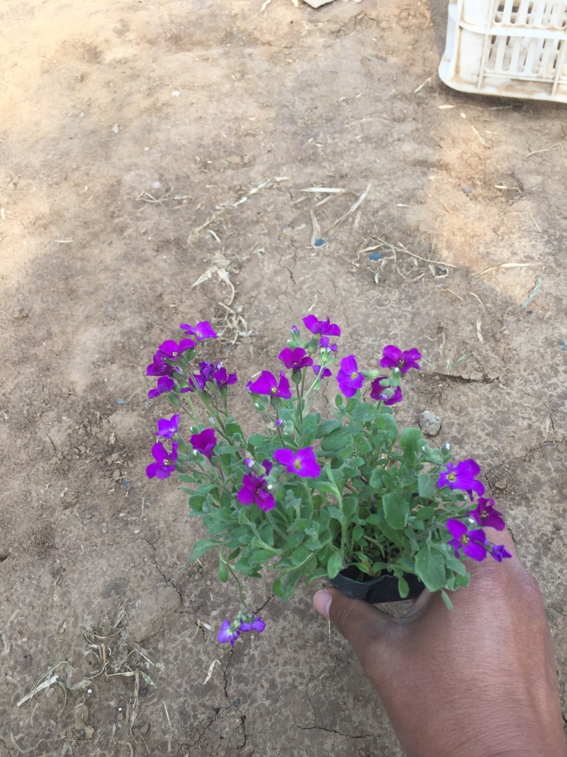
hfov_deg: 48.2
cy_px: 378
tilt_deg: -49.5
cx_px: 284
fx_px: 633
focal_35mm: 29
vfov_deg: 61.7
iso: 32
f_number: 2.2
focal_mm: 4.15
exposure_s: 1/488
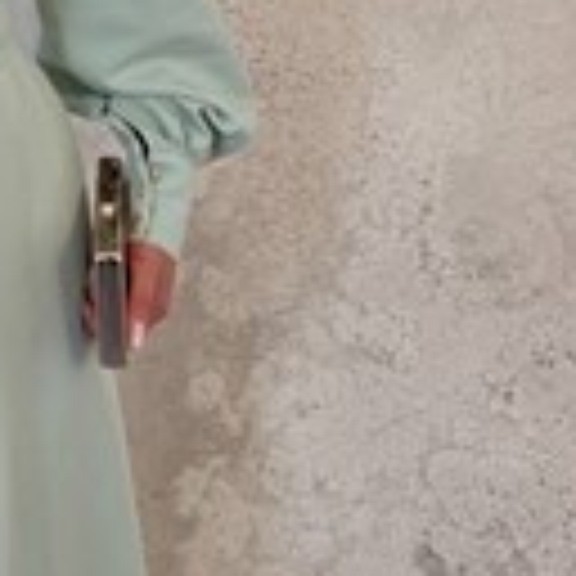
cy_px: -216
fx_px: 1581
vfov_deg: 18.8
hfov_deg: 19.6
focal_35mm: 84
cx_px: -94
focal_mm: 6.76
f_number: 1.78
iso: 80
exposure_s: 1/121
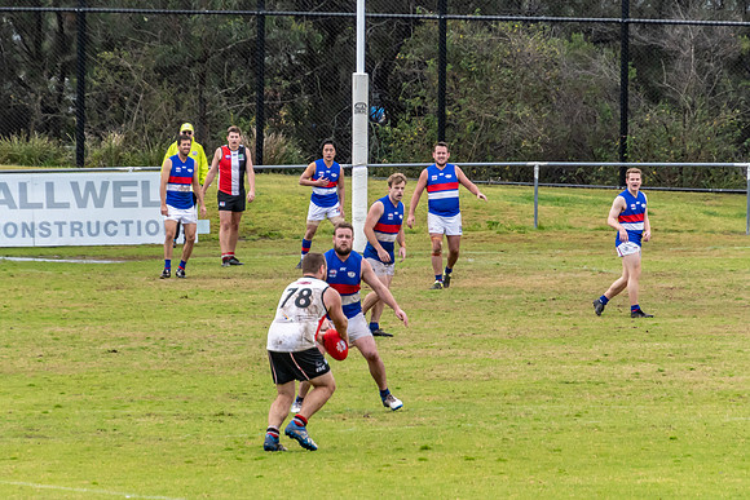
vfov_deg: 2.6
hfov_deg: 3.9
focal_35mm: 531
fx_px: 11069
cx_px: 350
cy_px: 233
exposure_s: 1/1600
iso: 800
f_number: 6.3
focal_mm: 240
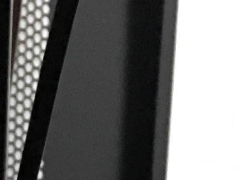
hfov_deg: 9.5
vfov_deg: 6.3
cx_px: -3
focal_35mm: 206
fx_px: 1428
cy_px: 618
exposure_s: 1/4
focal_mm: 4.15
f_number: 2.2
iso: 160
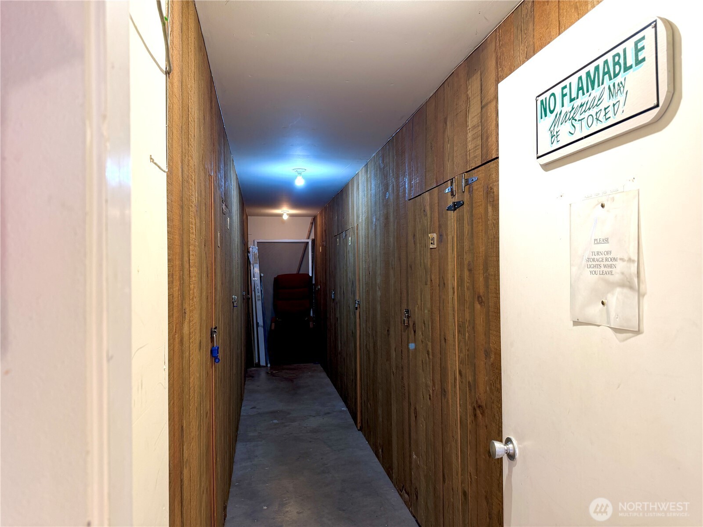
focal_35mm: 24
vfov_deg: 56.8
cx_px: 352
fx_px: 487
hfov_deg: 71.6
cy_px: 264
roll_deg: +0.4
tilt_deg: +0.3
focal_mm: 6.76
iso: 125
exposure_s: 1/60
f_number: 1.78
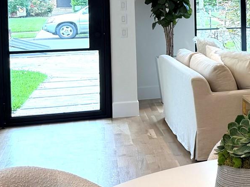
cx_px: 408
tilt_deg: -1.8
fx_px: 599
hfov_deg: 19.5
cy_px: 13
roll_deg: +0.5
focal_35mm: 83
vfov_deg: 17.5
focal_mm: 6.76
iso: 80
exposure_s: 1/170
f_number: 1.78
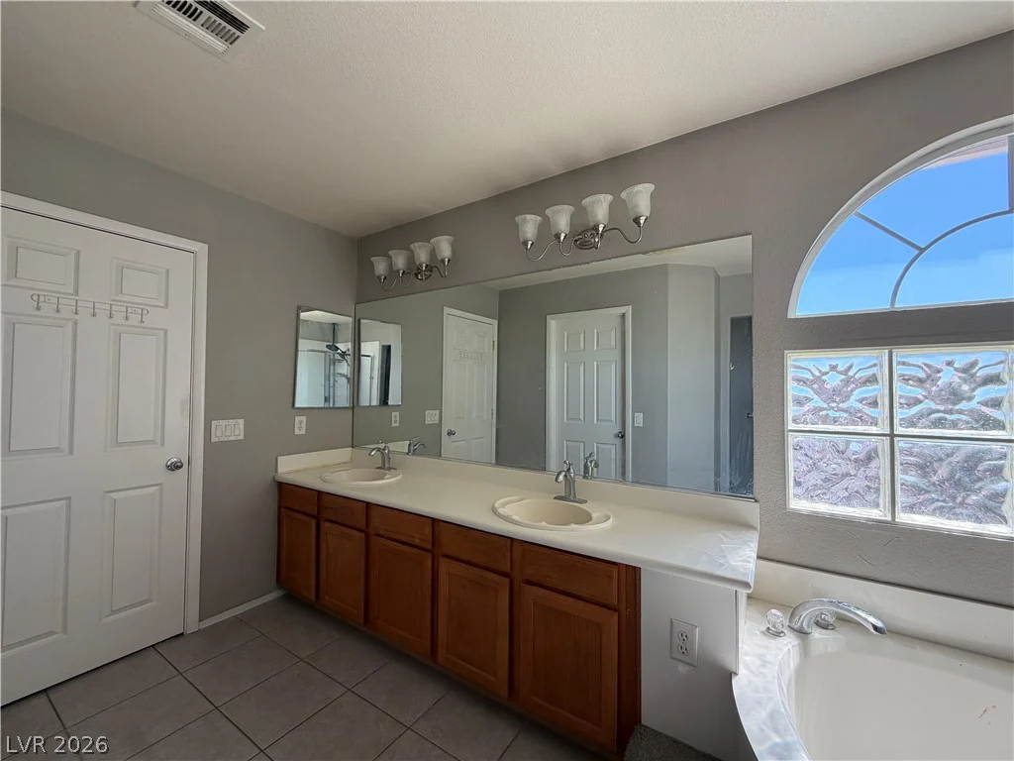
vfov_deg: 85.7
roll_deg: -1.5
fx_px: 410
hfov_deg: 102.1
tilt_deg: +1.0
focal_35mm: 14
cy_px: 380
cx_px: 507
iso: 50
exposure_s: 1/139
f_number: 2.2
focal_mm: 2.22
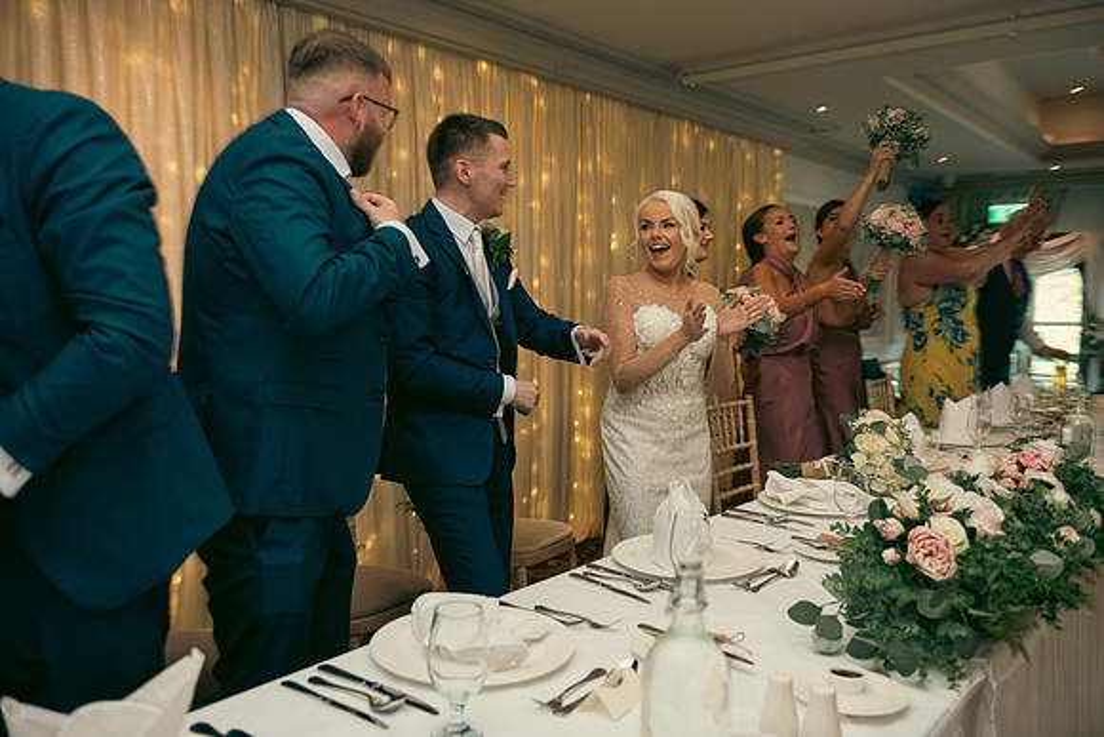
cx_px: 552
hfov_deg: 65.5
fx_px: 859
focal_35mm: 28
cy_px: 368
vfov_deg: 46.4
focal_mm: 28
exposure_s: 1/160
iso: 800
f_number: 3.5
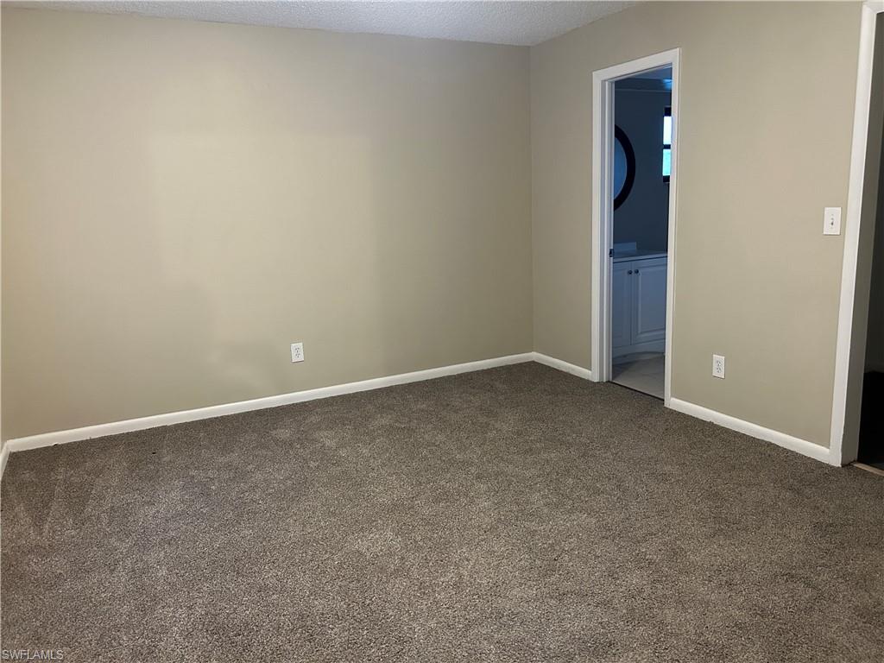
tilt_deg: -11.2
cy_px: 332
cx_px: 442
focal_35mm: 26
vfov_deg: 53.1
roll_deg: +2.5
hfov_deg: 67.3
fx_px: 664
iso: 500
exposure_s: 1/60
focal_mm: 5.7
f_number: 1.5
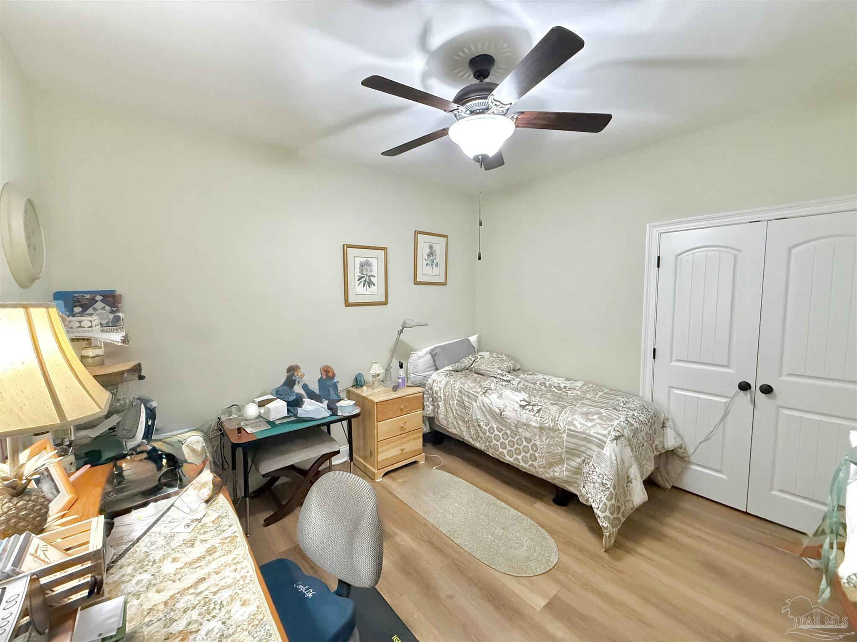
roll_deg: +0.4
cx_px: 428
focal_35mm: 14
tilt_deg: -4.2
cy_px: 321
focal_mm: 2.22
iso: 800
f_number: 2.2
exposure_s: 1/60
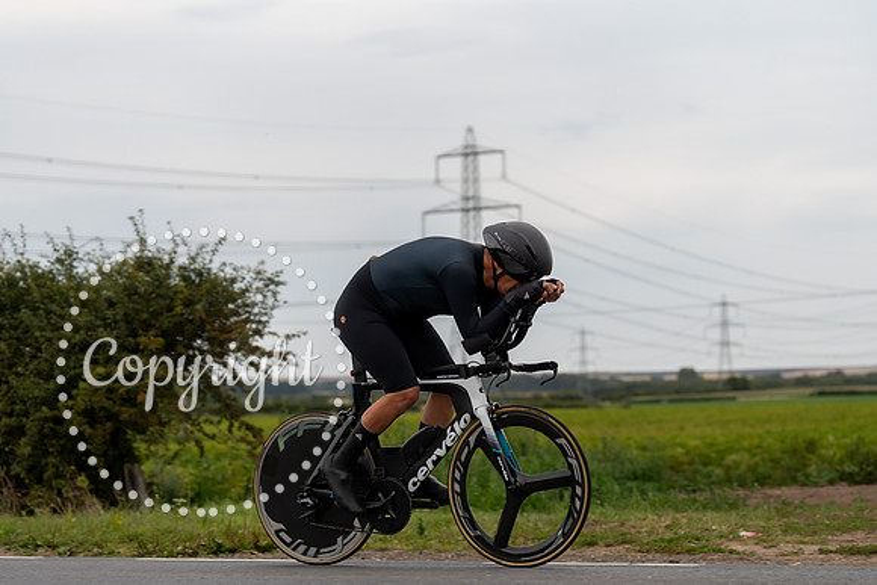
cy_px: 326
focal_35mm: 88
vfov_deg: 15.5
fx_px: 2143
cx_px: 488
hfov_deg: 23.1
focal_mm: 79
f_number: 3.2
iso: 800
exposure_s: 1/1000
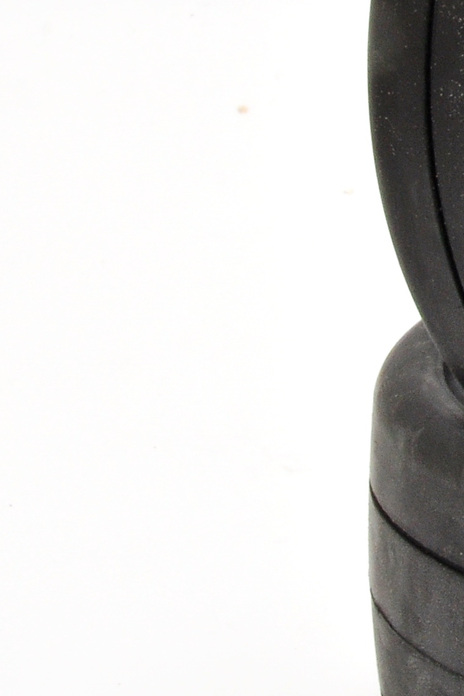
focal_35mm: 304
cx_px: 872
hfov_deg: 4.5
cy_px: 196
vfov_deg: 6.8
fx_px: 5875
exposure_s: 1/60
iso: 400
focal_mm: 52
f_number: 29
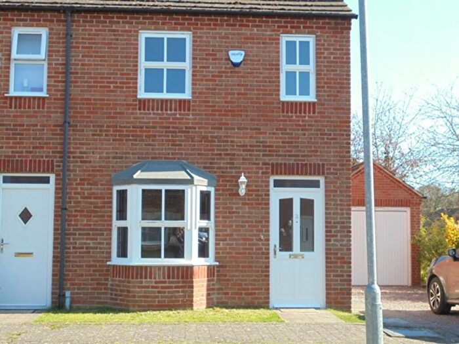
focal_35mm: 49
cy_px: 172
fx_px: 650
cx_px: 230
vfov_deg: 29.7
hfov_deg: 38.9
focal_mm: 8.9
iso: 100
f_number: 4.8
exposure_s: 1/200
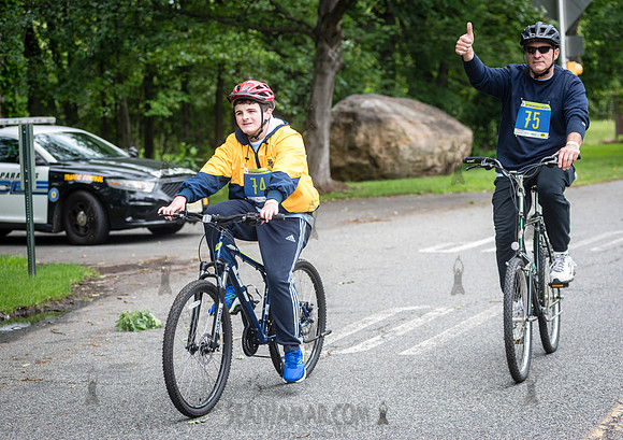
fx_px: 1682
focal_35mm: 95
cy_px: 220
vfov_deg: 14.9
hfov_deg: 21.0
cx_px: 294
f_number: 4
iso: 400
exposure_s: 1/640
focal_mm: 92
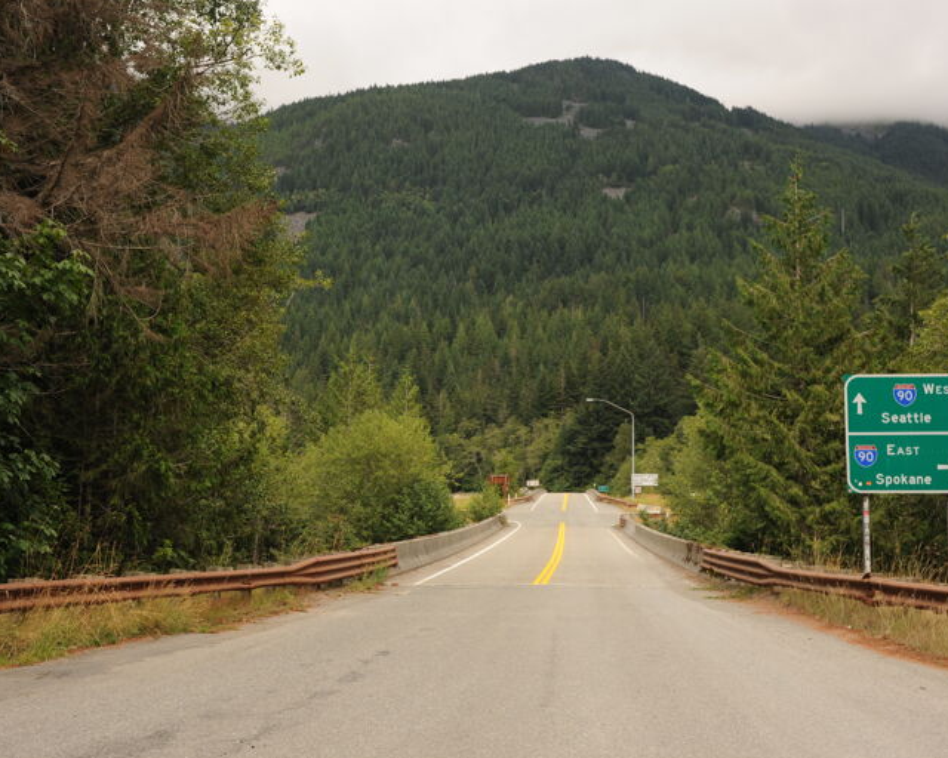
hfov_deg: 44.8
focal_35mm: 41
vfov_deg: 36.5
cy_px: 369
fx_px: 1150
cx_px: 470
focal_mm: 35
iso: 200
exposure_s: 1/400
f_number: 5
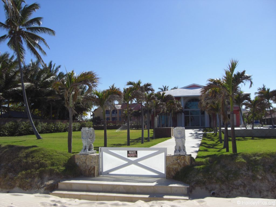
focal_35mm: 38
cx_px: 138
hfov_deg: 49.0
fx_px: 303
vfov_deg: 37.7
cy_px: 104
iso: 64
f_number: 8
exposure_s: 1/200
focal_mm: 6.2
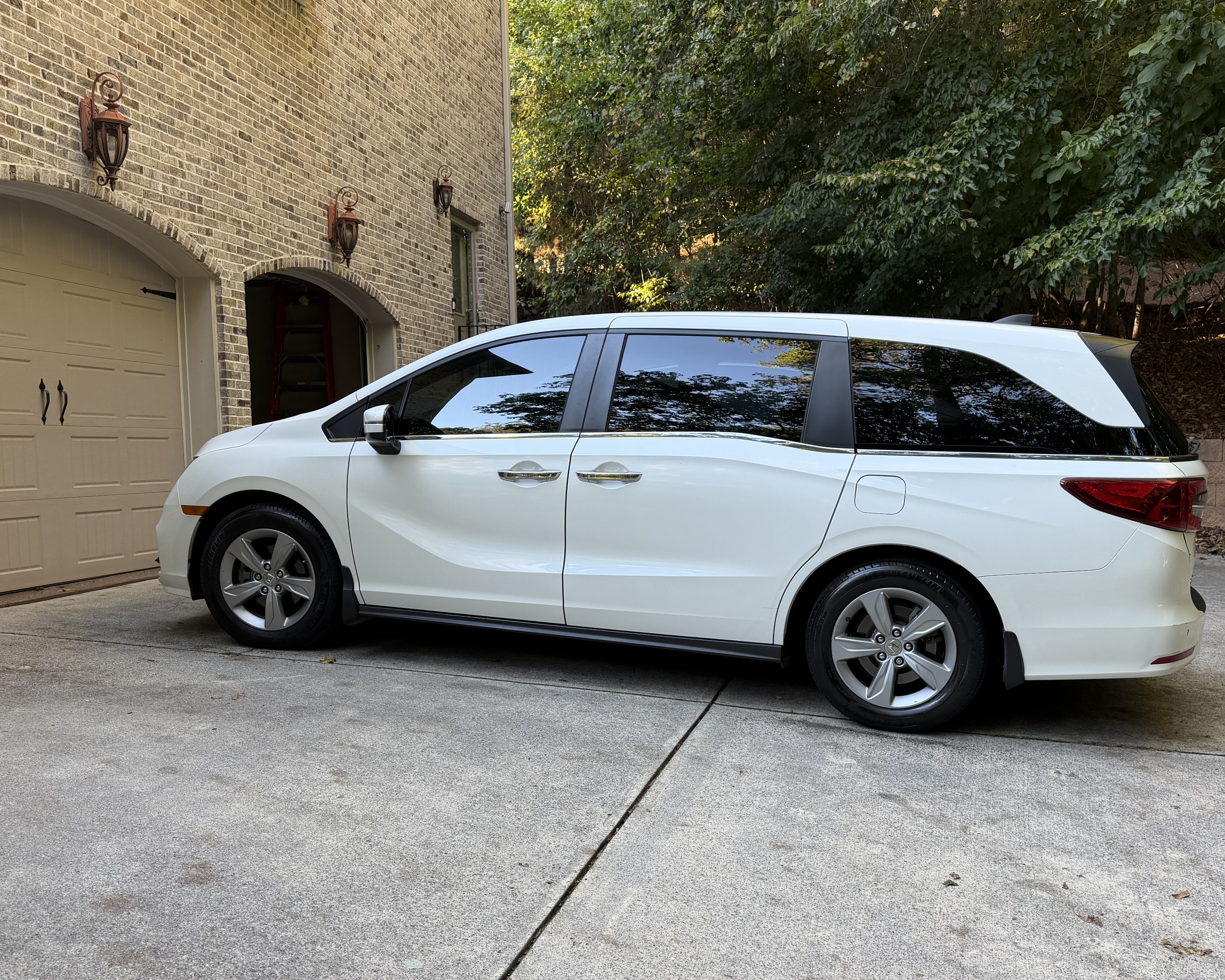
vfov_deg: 47.0
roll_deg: +0.6
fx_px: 1124
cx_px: 656
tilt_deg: -5.5
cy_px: 555
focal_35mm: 31
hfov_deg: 57.1
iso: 100
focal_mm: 6.76
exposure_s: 1/121
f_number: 1.78
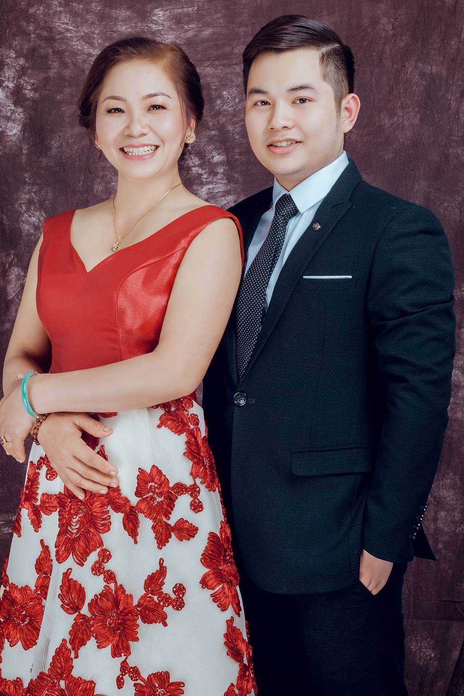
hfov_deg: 18.2
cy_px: 331
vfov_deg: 27.0
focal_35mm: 75
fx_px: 1451
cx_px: 220
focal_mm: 60
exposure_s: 1/160
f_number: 13
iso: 100
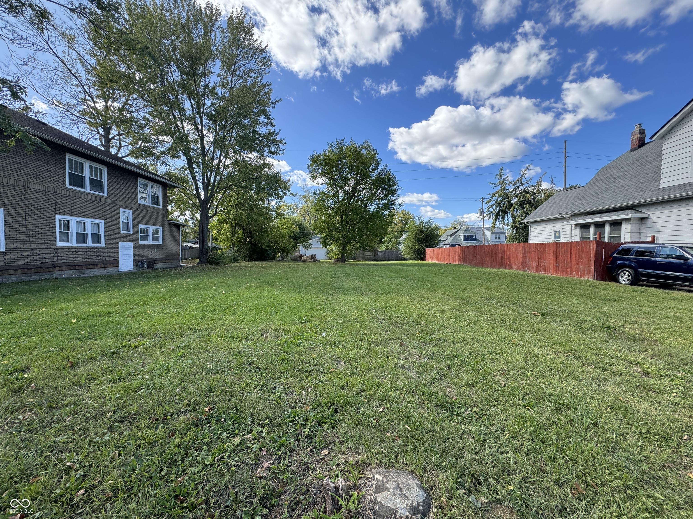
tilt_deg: -2.1
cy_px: 260
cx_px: 346
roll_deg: -0.4
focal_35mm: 14
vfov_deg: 85.7
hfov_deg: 102.1
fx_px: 280
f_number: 2.2
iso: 40
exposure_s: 1/498
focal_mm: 2.22
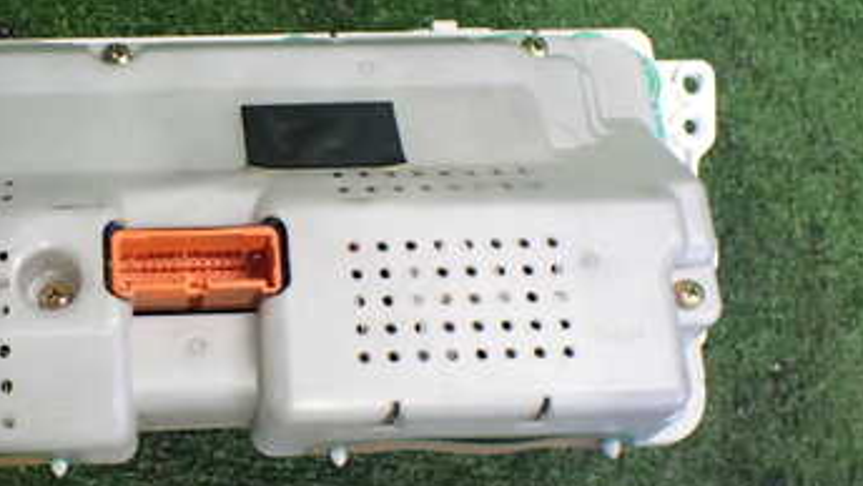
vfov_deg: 21.1
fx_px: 1305
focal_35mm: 57
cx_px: 143
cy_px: 240
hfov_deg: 35.1
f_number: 2.3
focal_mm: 5.4
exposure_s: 1/100
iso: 800
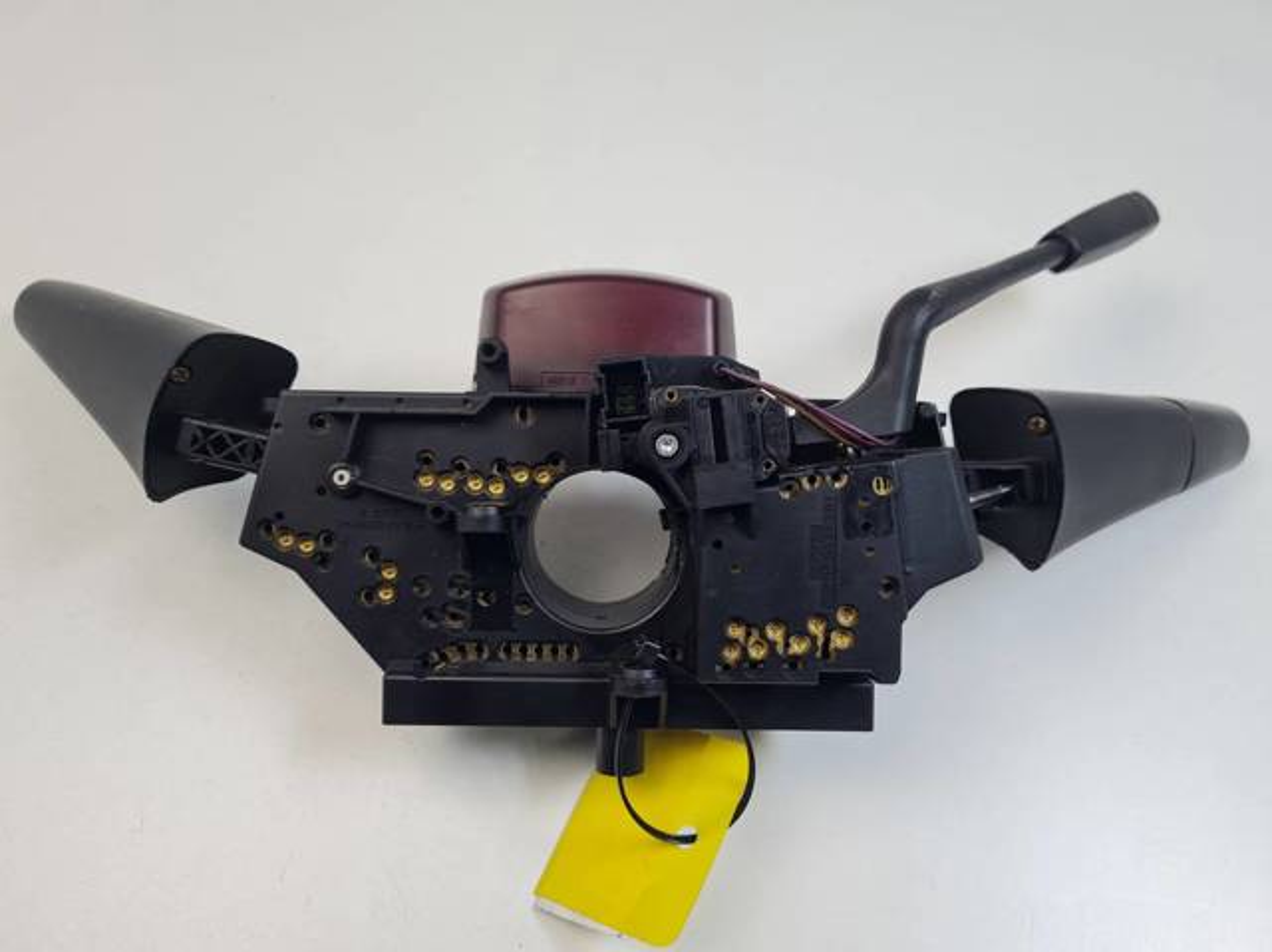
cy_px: 476
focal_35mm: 26
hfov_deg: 67.3
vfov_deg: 53.0
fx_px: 955
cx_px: 636
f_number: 1.8
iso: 50
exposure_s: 1/241
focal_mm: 5.4
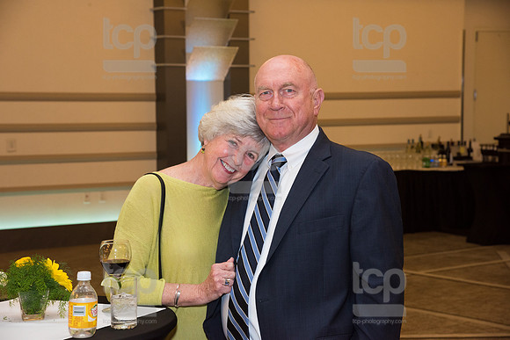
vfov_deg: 16.7
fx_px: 1162
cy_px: 170
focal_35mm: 82
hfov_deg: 24.8
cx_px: 255
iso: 1250
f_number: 7.1
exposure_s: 1/200
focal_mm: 82
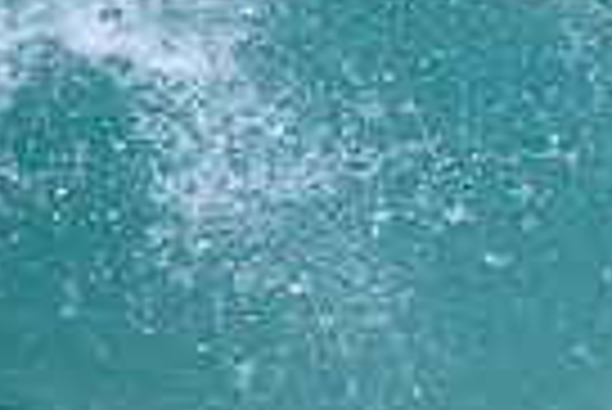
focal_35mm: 3414
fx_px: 58099
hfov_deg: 0.6
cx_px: 1251
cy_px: 16
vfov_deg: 0.4
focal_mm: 800
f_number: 6.3
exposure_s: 1/1250
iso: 3600
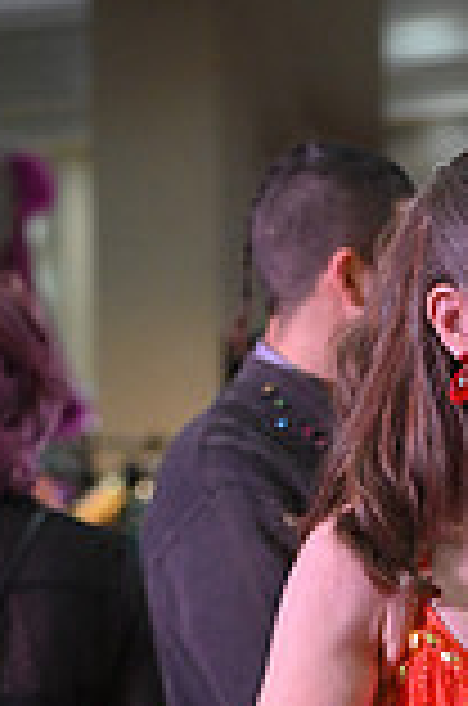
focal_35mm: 389
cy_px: 1178
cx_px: 767
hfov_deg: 3.5
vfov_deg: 5.2
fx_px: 7619
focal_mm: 105
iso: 2000
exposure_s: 1/320
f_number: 5
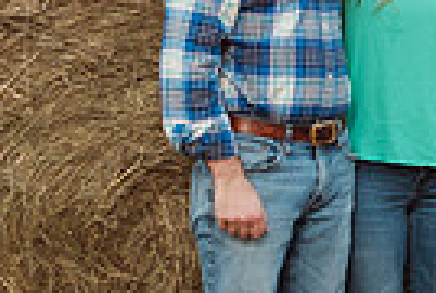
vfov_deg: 9.1
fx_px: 1833
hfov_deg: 13.2
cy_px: 60
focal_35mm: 151
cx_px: 514
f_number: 2.8
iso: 200
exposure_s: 1/250
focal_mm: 23
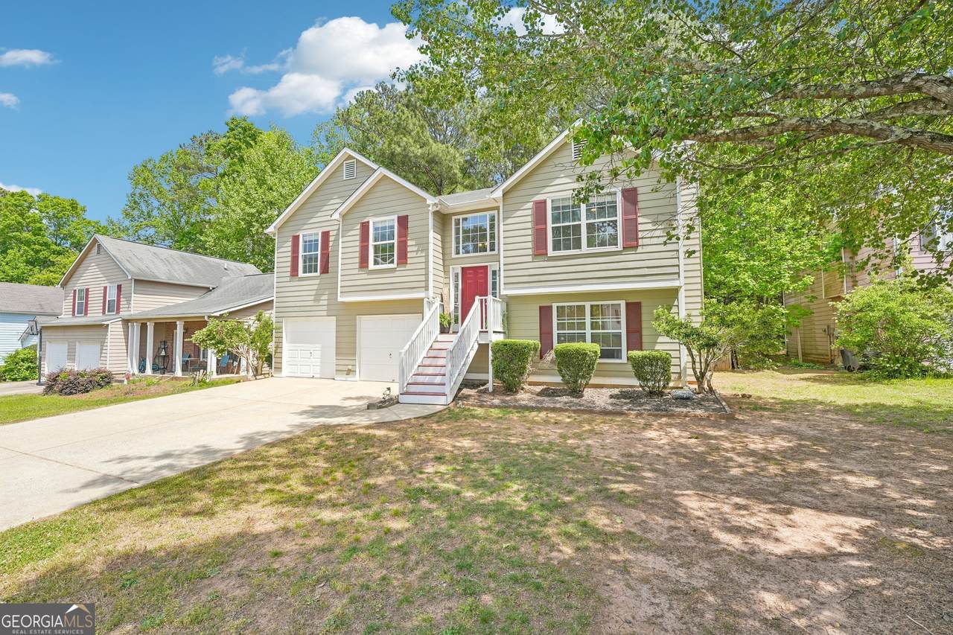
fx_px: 371
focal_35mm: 14
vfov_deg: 81.2
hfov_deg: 104.3
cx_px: 476
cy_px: 318
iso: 100
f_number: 8
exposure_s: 1/125
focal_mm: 14
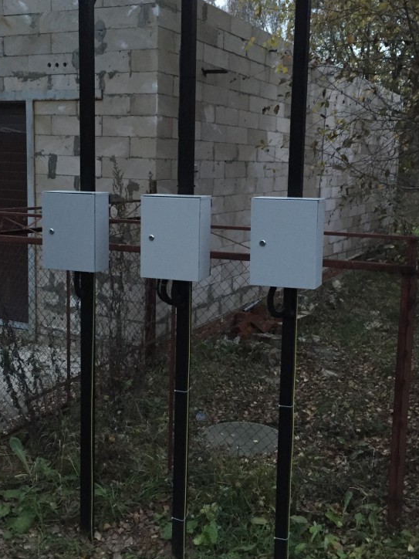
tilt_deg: -6.9
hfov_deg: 35.1
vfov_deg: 45.7
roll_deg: -1.3
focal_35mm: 41
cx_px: 201
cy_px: 253
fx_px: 662
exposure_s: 1/20
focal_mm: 4.15
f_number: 2.2
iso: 250
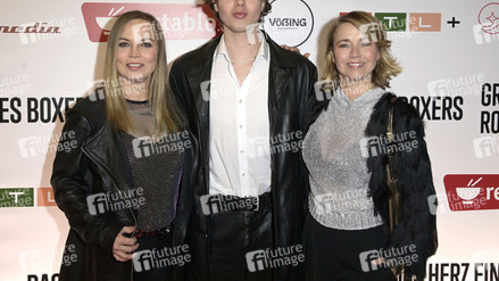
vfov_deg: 27.7
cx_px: 245
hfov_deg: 47.4
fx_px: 569
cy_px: 116
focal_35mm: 43
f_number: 5.6
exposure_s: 1/200
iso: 500
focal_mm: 40
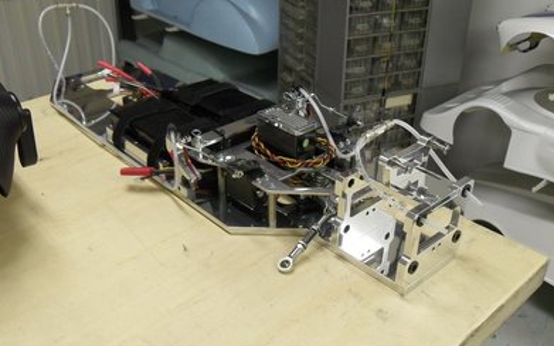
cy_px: 179
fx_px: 573
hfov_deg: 51.6
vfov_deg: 33.5
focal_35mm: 38
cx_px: 272
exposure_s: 1/30
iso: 200
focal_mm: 6.2
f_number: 2.8
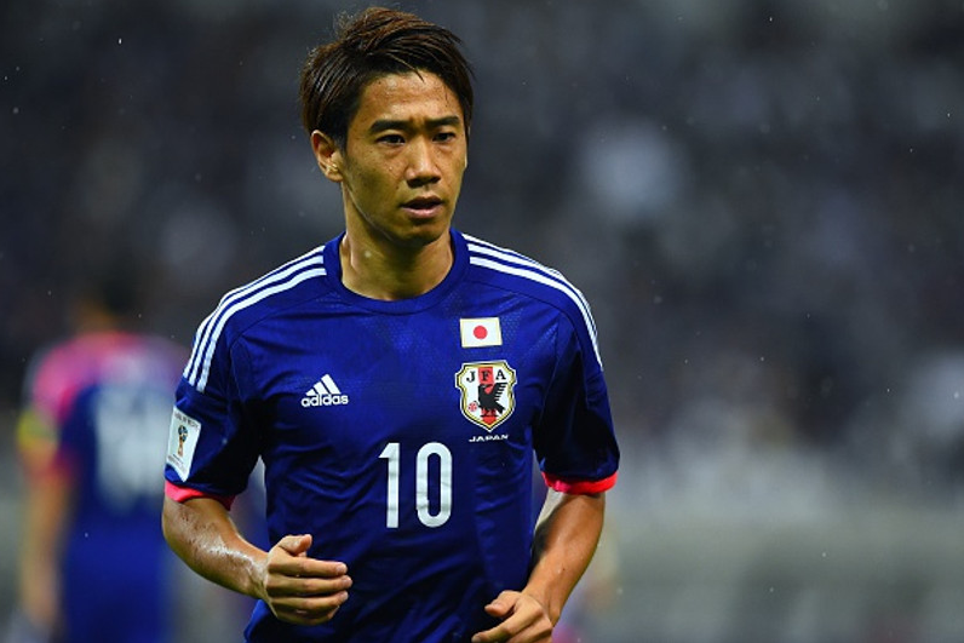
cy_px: 322
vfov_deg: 3.4
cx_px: 481
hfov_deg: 5.1
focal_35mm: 402
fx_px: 10766
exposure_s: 1/1600
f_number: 3.5
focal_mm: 400
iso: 4000
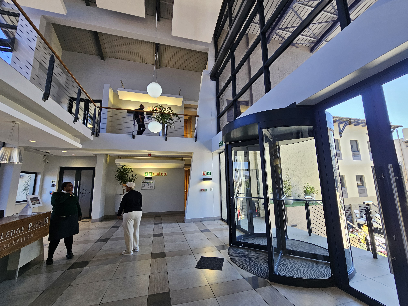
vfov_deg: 89.9
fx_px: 153
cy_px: 153
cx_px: 204
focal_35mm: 13
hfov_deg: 106.2
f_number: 2.2
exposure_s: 1/100
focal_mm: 2.2
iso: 80
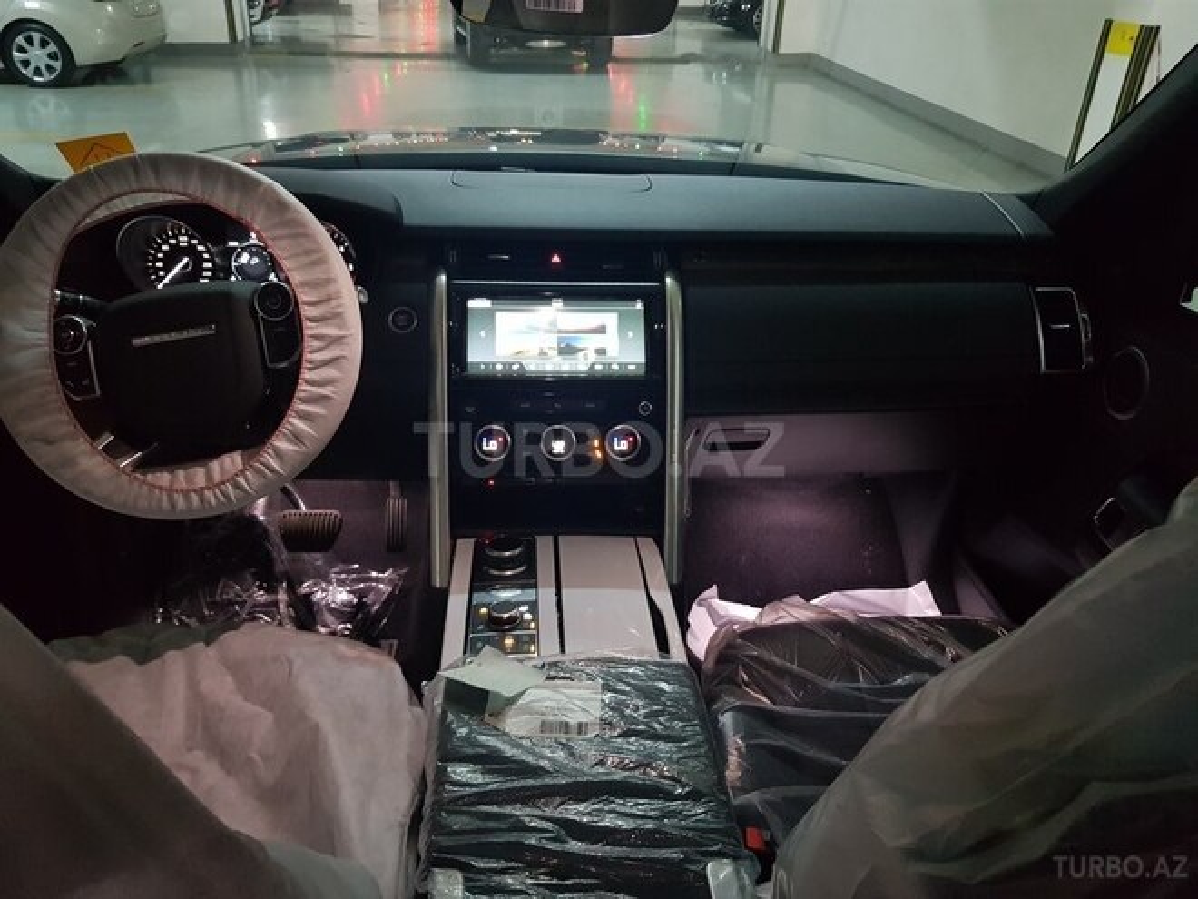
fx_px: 900
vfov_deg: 53.1
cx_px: 599
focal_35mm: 26
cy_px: 450
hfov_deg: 67.3
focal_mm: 4.2
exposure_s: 1/10
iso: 500
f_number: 1.7
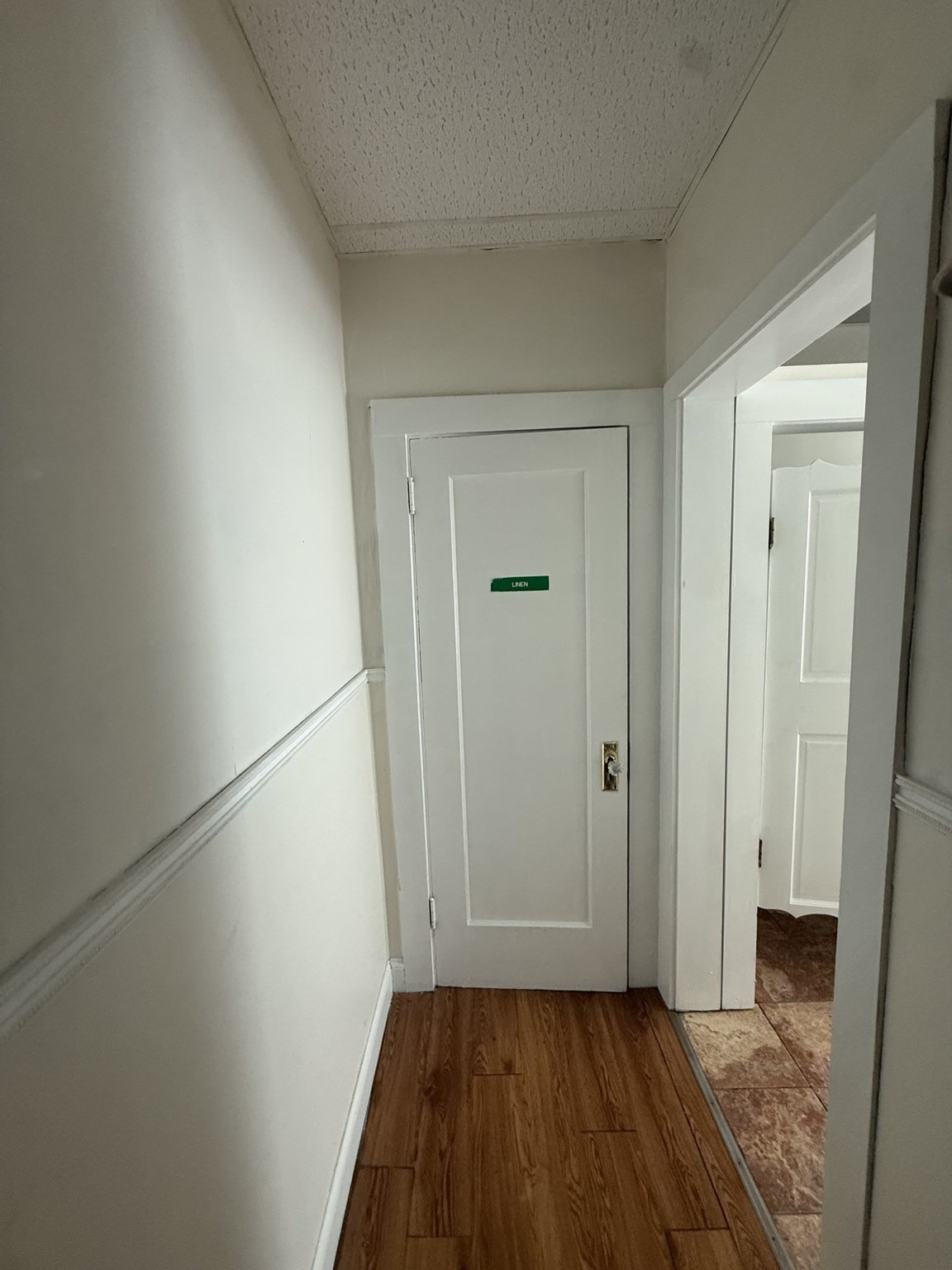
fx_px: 513
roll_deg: +1.9
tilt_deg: -2.3
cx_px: 476
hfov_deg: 85.7
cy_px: 635
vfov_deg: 102.1
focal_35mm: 14
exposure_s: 1/99
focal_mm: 2.22
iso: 250
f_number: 2.2
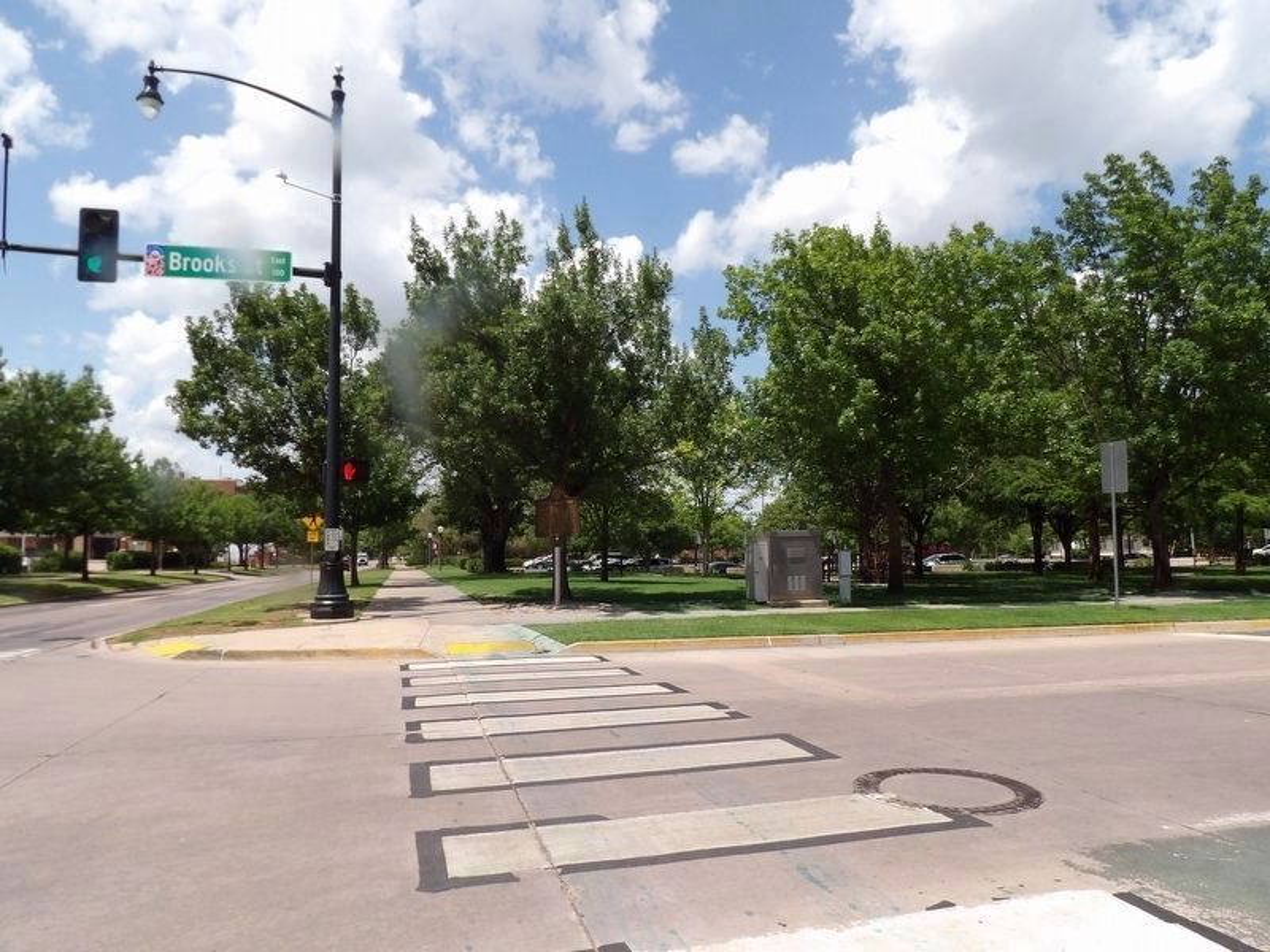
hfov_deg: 71.6
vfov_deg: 56.8
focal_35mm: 24
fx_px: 881
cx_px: 635
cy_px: 476
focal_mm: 4.3
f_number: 4.6
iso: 100
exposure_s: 1/529
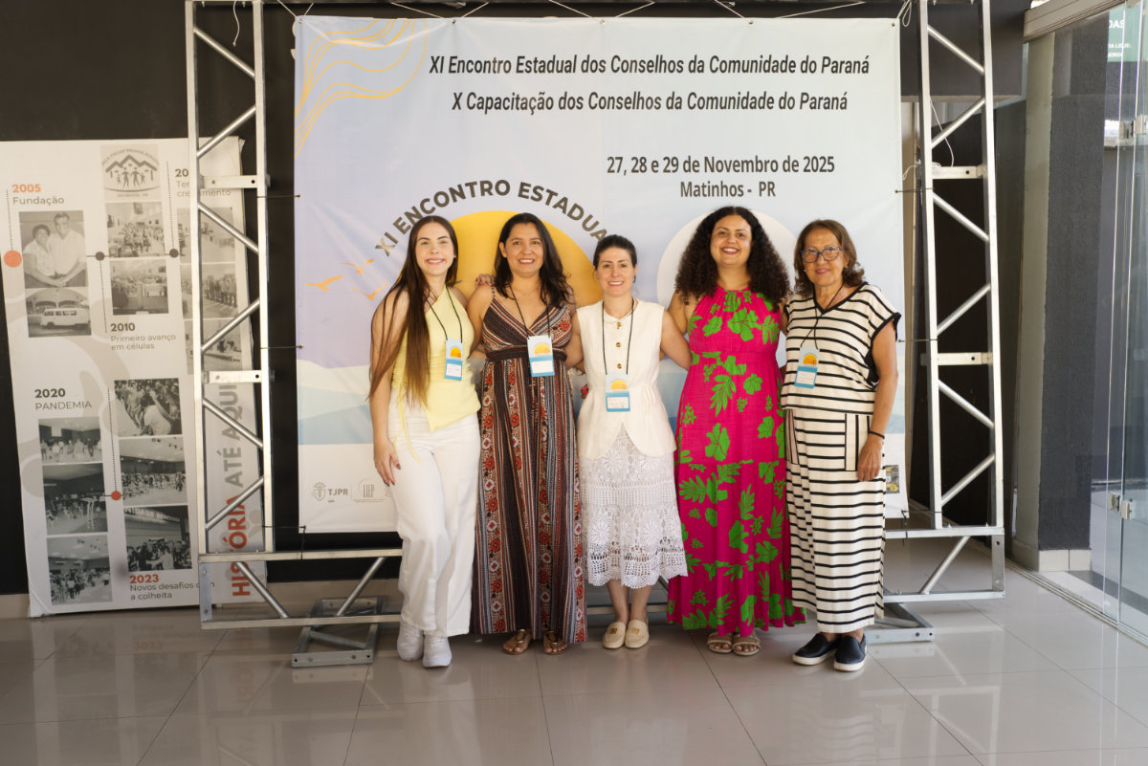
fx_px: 1116
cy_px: 383
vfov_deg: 37.9
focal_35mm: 35
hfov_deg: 54.4
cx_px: 574
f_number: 4
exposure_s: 1/100
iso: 320
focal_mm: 35
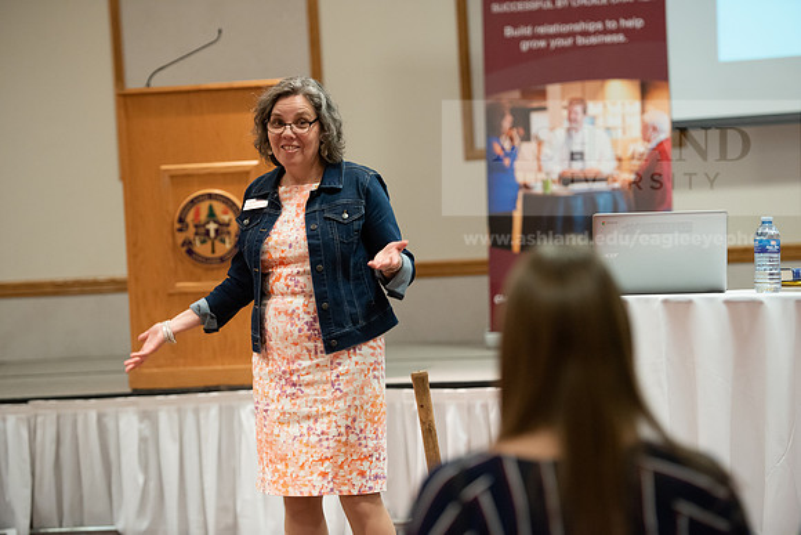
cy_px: 268
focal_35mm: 122
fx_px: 2715
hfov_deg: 16.8
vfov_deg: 11.2
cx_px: 400
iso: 2500
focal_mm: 122
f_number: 3.2
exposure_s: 1/200
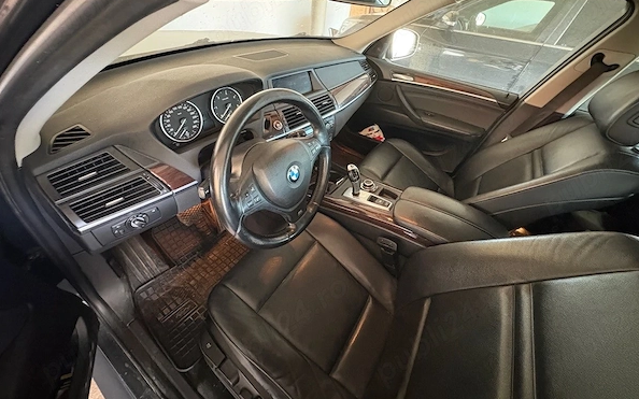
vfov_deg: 74.3
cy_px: 168
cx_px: 321
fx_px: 261
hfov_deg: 101.5
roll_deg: -7.0
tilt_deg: -36.8
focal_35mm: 15
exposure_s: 1/30
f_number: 2.2
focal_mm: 2.22
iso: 1250
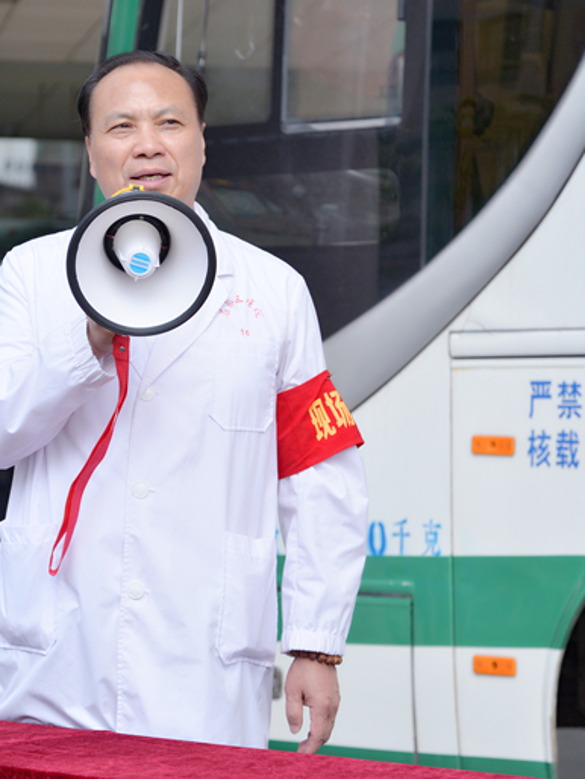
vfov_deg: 15.9
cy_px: 388
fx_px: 2792
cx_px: 186
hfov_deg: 11.9
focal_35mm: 124
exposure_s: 1/1000
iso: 500
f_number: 4.5
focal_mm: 85
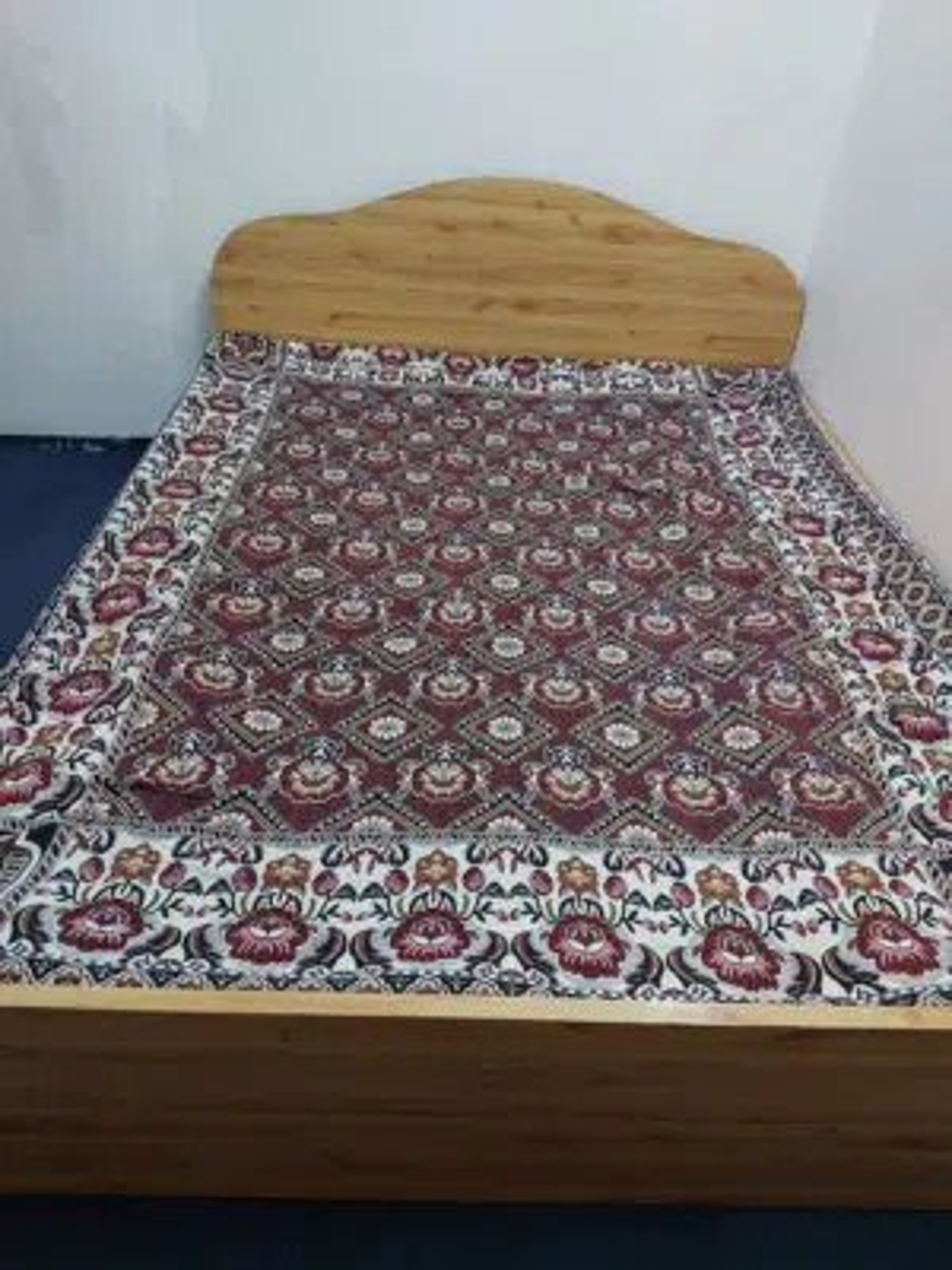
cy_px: 635
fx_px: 843
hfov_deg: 58.9
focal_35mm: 23
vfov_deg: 73.9
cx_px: 476
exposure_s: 1/50
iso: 500
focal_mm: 5.06
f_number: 1.8
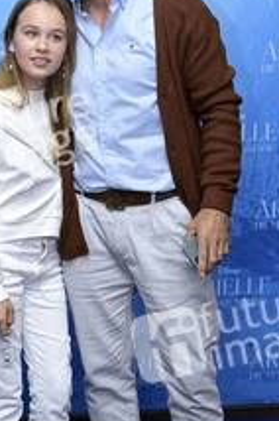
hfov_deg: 13.2
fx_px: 1201
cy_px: 238
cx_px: 53
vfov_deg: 19.8
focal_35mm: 103
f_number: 5.6
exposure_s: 1/250
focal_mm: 55
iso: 2000
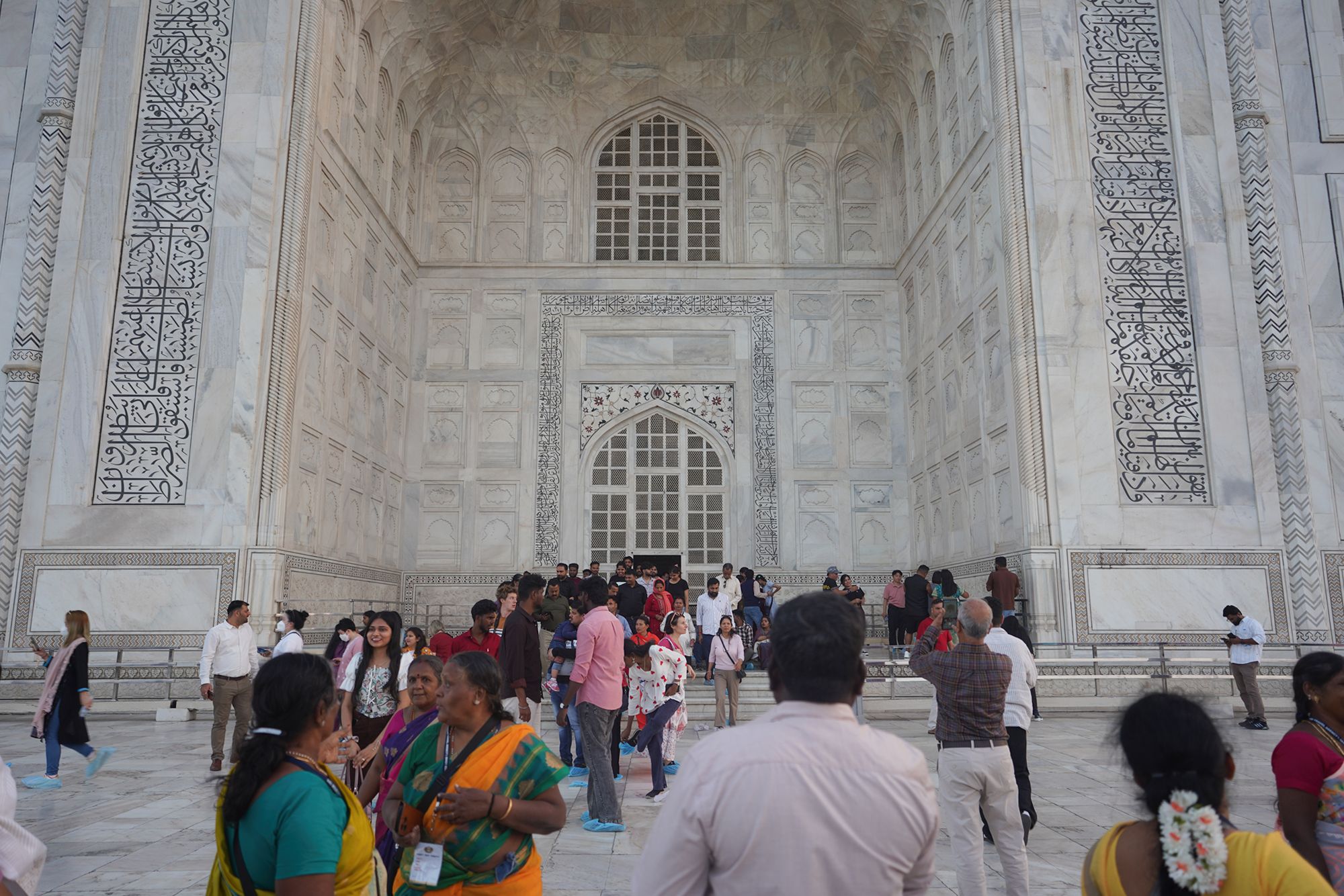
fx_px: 896
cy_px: 448
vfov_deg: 53.1
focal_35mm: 24
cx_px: 672
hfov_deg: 73.7
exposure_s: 1/100
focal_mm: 24
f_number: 3.2
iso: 100
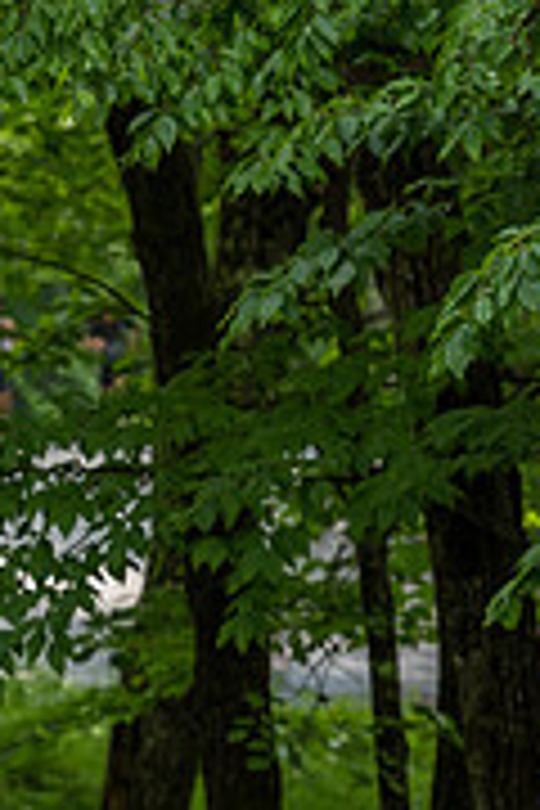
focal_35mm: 517
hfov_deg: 2.6
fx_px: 11632
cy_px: 713
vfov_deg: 4.0
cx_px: -680
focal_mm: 160
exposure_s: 1/160
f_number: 5.6
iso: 200
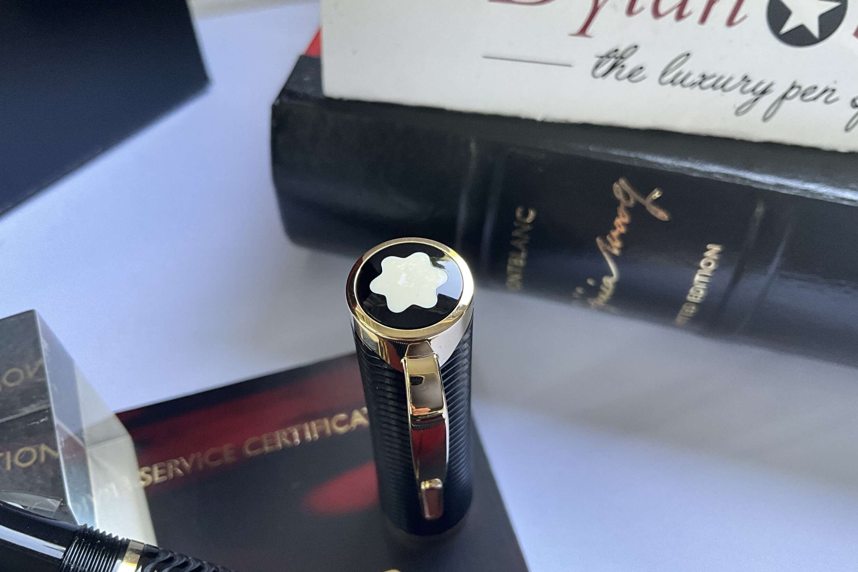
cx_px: 437
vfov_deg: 42.3
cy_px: 309
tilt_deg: -55.7
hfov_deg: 60.3
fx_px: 739
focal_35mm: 31
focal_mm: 3
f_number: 1.8
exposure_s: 1/64
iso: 64
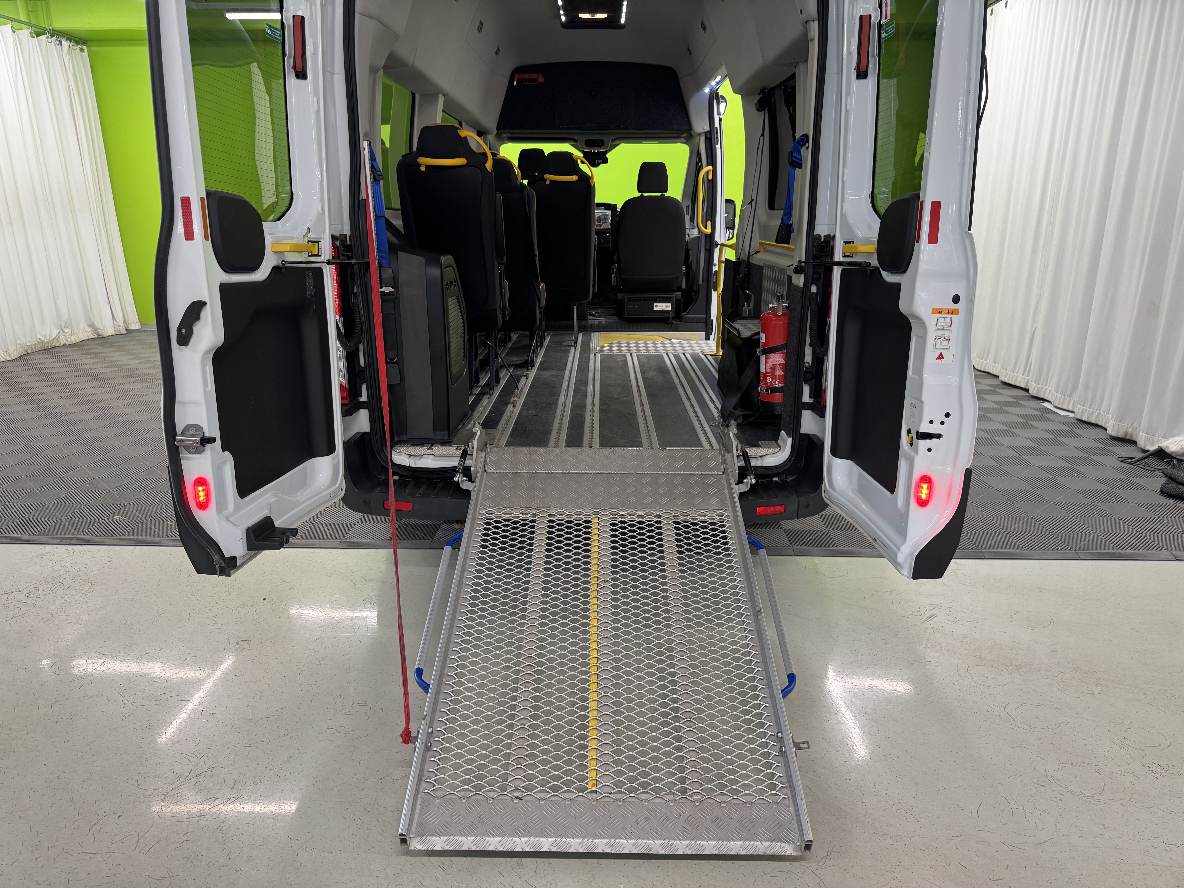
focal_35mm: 24
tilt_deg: -16.5
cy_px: 444
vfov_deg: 56.8
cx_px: 592
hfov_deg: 71.6
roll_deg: +0.2
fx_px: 821
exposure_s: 1/50
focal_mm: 6.76
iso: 125
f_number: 1.78
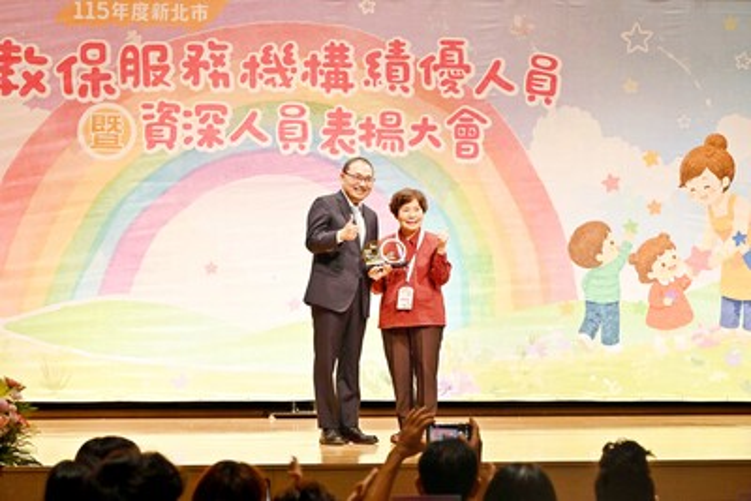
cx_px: 376
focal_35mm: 93
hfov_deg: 21.9
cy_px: 250
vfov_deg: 14.7
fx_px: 1941
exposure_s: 1/125
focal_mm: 93
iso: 1250
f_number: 6.3
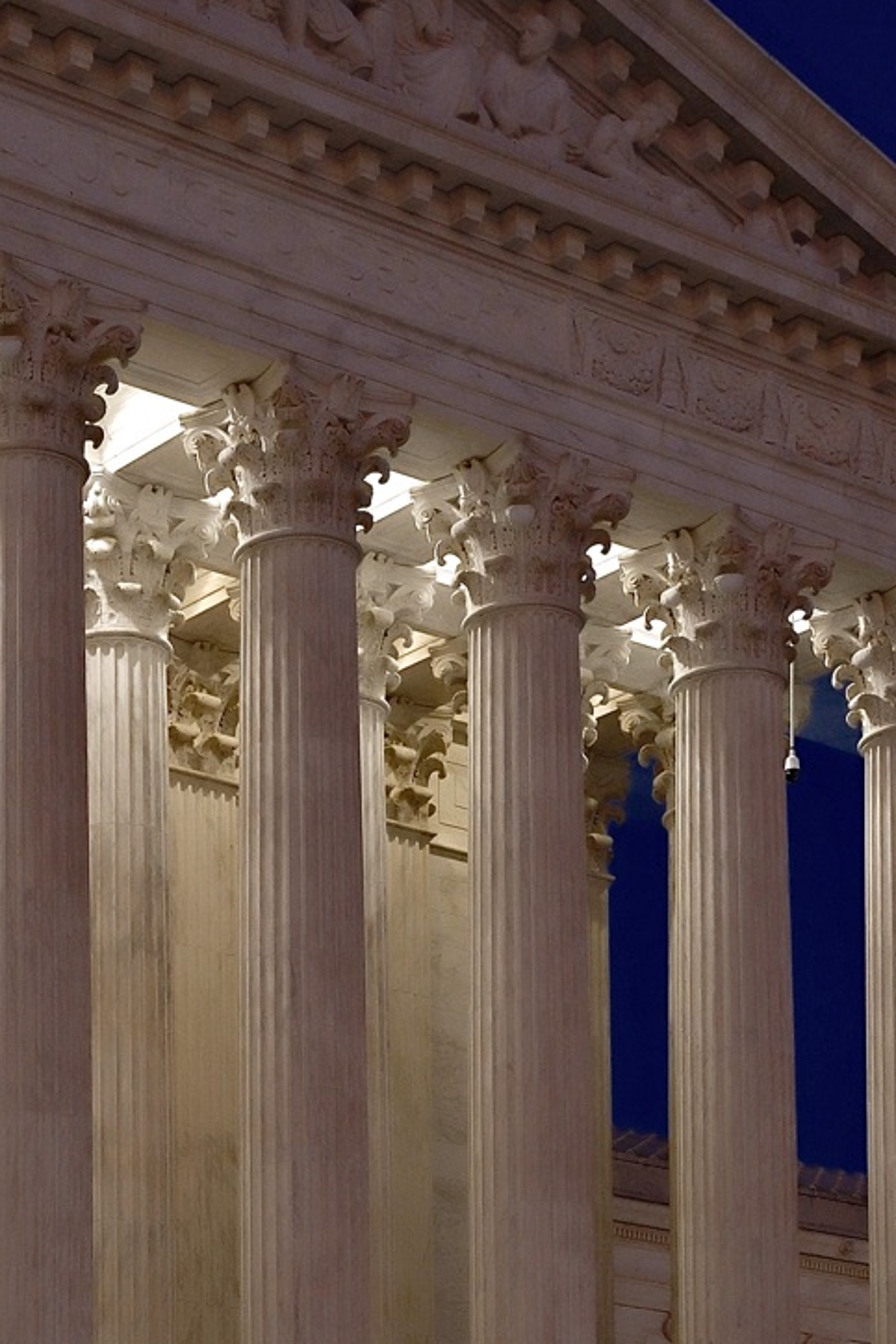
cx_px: 70
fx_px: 3246
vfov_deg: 21.7
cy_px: 1609
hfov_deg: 15.5
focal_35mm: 87
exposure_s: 1/58
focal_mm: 23
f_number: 3.6
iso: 320
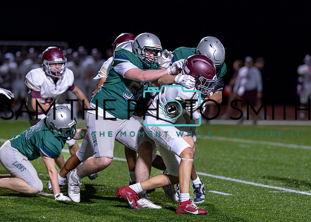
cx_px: 166
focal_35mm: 248
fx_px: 2194
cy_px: 109
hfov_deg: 8.1
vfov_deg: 5.8
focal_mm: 135
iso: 1600
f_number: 1.8
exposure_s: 1/1250
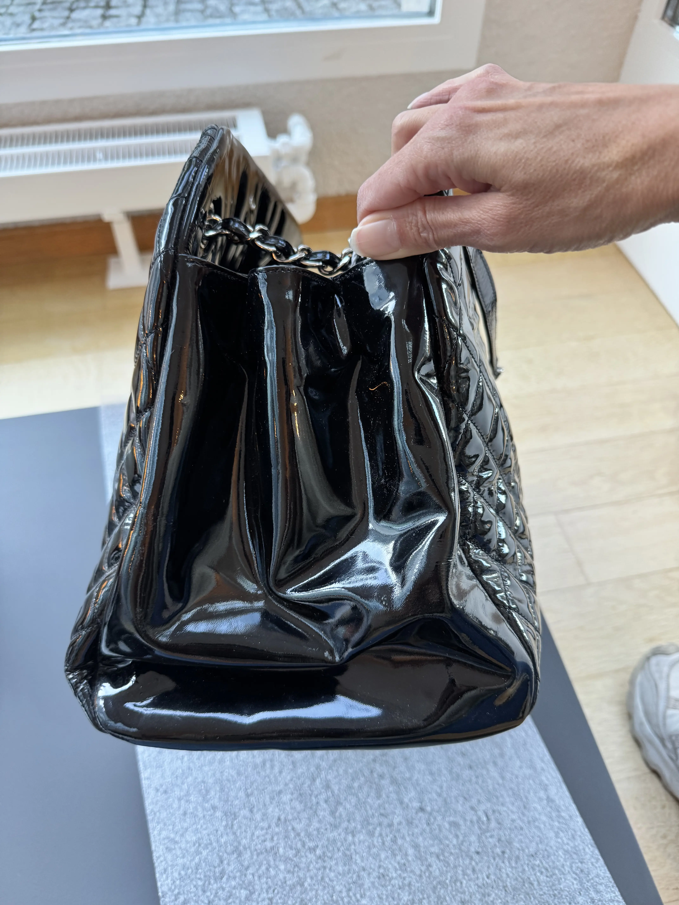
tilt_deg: -49.4
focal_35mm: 24
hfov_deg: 56.8
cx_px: 340
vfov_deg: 71.6
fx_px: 628
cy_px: 452
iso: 250
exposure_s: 1/50
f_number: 1.78
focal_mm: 6.76
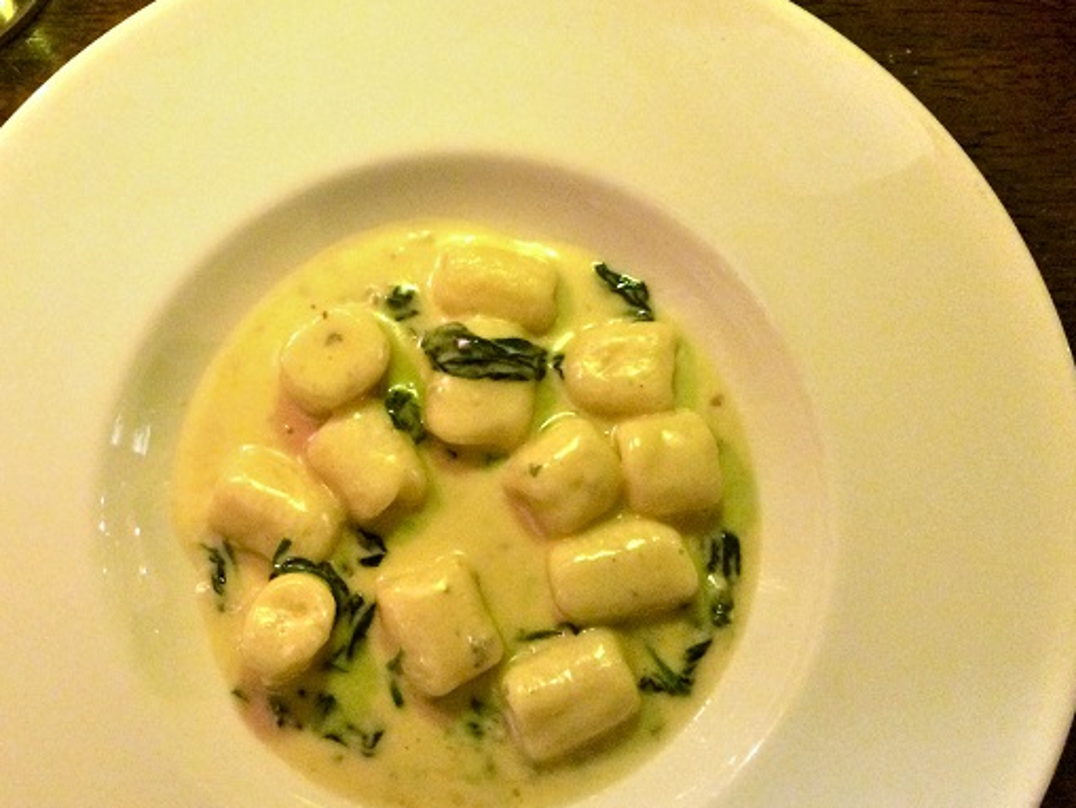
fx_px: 1150
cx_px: 425
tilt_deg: -81.1
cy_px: 475
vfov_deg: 38.6
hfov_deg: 49.8
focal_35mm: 37
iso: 400
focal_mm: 4.15
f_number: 2.2
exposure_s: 1/17
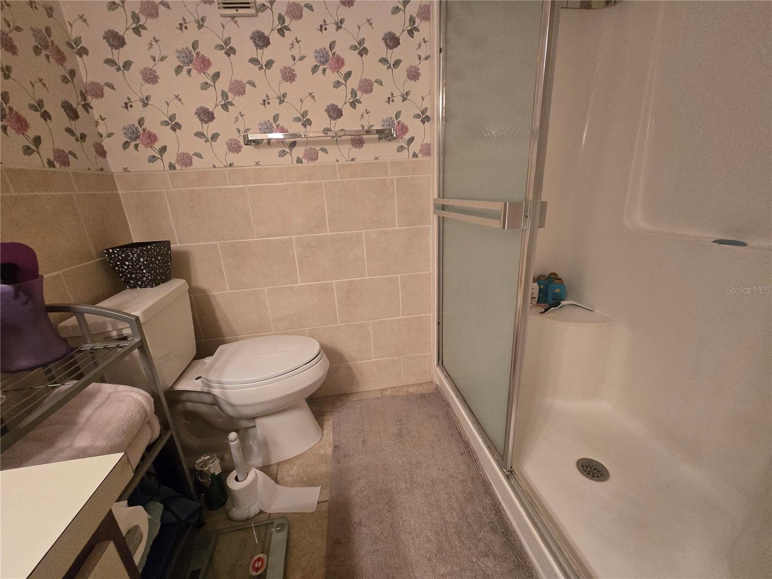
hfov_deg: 106.2
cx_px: 386
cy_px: 290
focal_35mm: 13
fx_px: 290
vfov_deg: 89.9
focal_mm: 2.2
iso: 1000
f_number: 2.2
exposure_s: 1/60
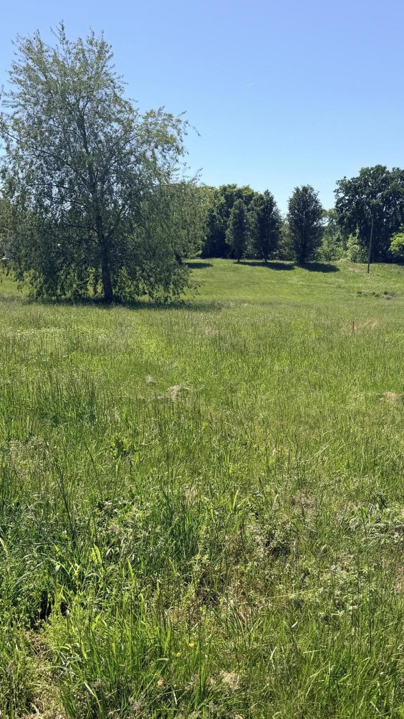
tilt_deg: -12.5
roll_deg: +0.4
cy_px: 388
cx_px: 281
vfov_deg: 58.0
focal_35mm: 34
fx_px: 648
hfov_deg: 34.2
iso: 80
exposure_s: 1/4673
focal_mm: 6.76
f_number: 1.78
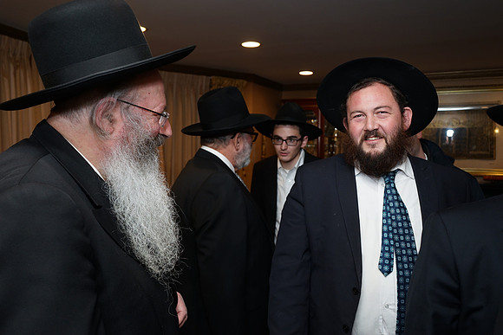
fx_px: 419
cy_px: 168
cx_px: 252
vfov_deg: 43.6
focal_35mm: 30
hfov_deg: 61.9
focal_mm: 30
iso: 500
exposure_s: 1/100
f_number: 5
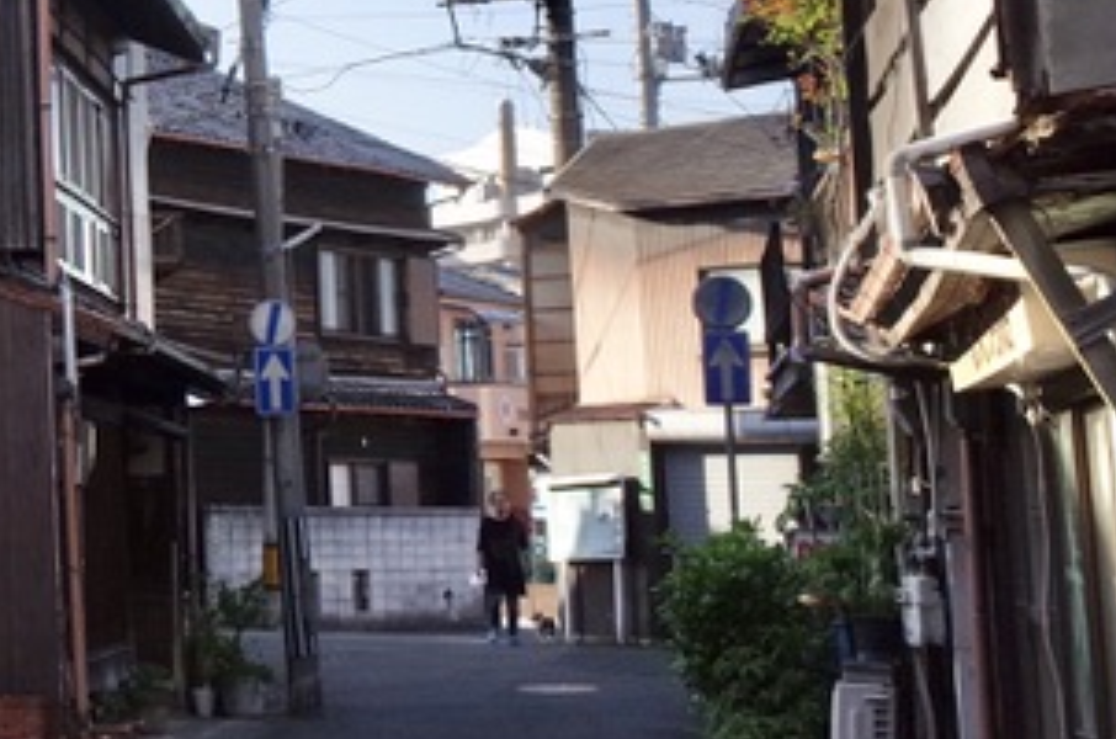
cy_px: 46
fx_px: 3124
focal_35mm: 101
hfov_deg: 16.9
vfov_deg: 13.4
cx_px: -859
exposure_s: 1/200
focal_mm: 18.3
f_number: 8
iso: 200
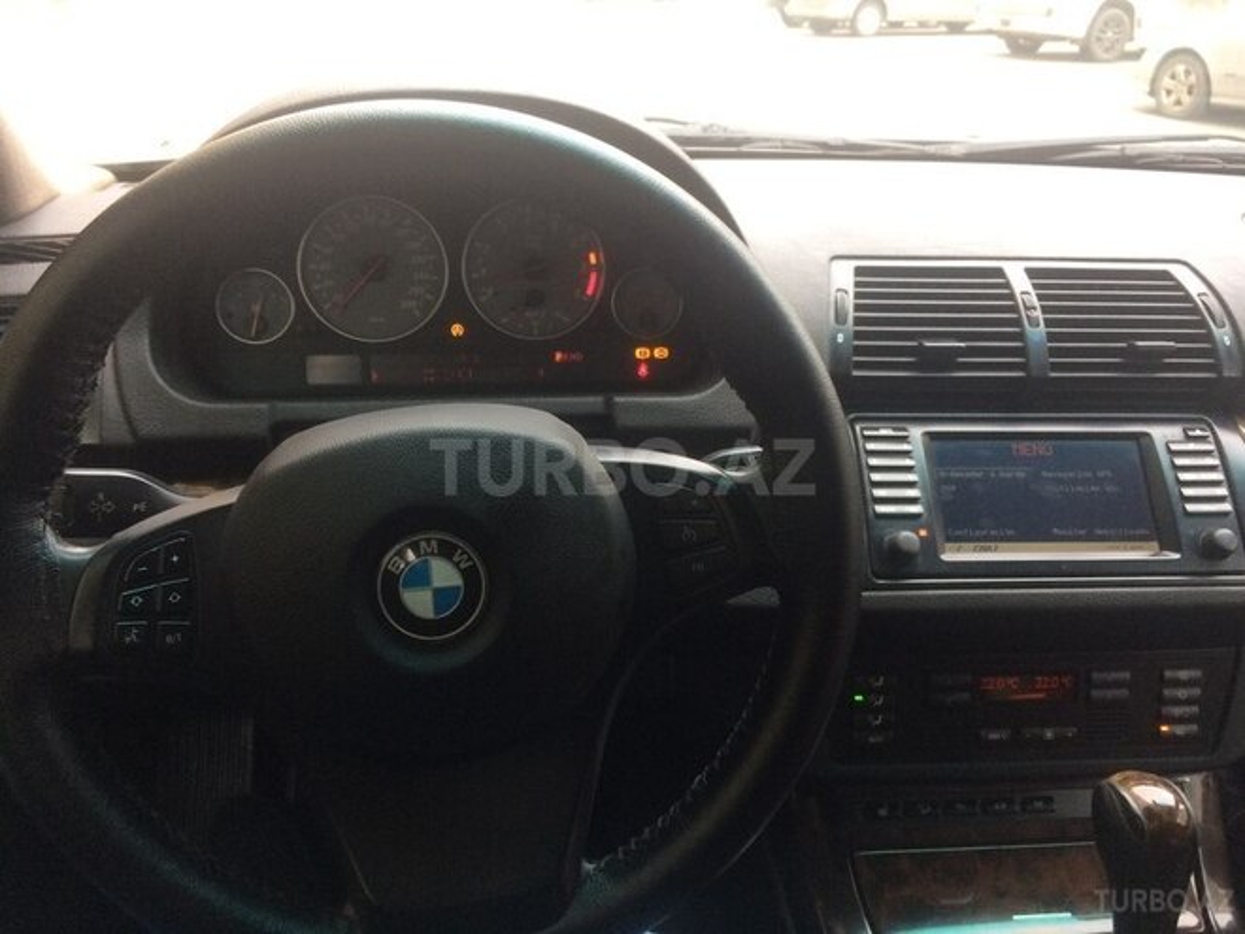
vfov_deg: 48.2
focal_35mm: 29
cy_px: 467
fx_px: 1043
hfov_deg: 61.7
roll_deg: +0.5
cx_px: 622
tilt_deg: -25.4
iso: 80
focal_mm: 4.15
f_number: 2.2
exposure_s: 1/33
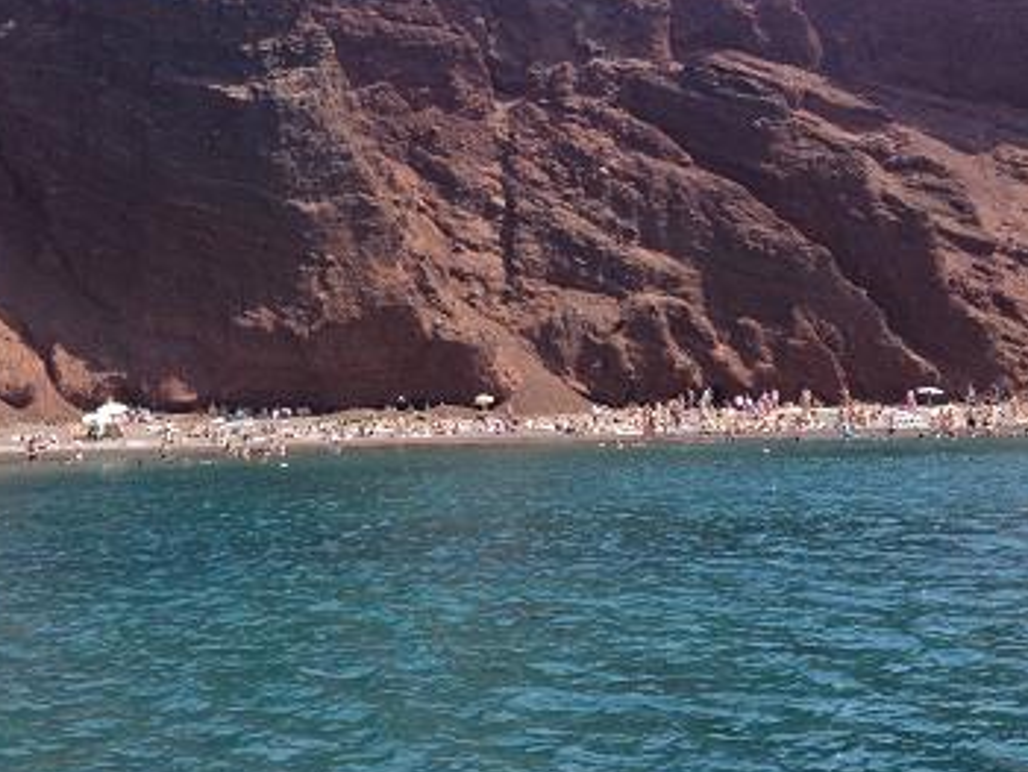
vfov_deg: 29.7
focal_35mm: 49
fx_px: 1456
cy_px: 320
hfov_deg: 38.7
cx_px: 399
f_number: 2.4
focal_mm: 4.28
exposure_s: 1/552
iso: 64
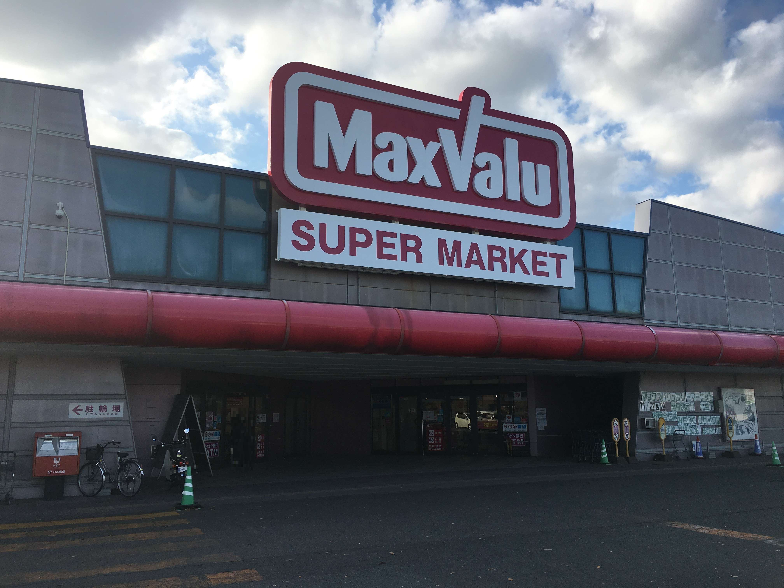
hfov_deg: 61.7
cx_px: 392
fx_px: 657
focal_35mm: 29
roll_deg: +0.2
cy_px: 294
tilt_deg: +9.4
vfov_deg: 48.2
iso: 25
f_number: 2.2
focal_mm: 4.15
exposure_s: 1/1099
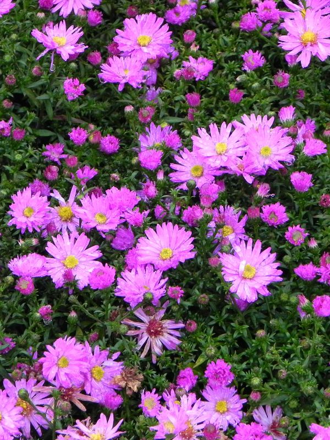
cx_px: 165
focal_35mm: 144
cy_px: 220
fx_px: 1830
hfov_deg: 10.3
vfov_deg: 13.7
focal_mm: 25.7
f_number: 5
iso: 160
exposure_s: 1/20
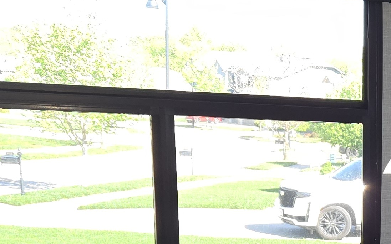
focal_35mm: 89
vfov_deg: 14.1
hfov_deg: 20.8
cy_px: 321
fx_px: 948
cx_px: 536
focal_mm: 5.4
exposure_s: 1/60
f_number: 1.8
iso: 50
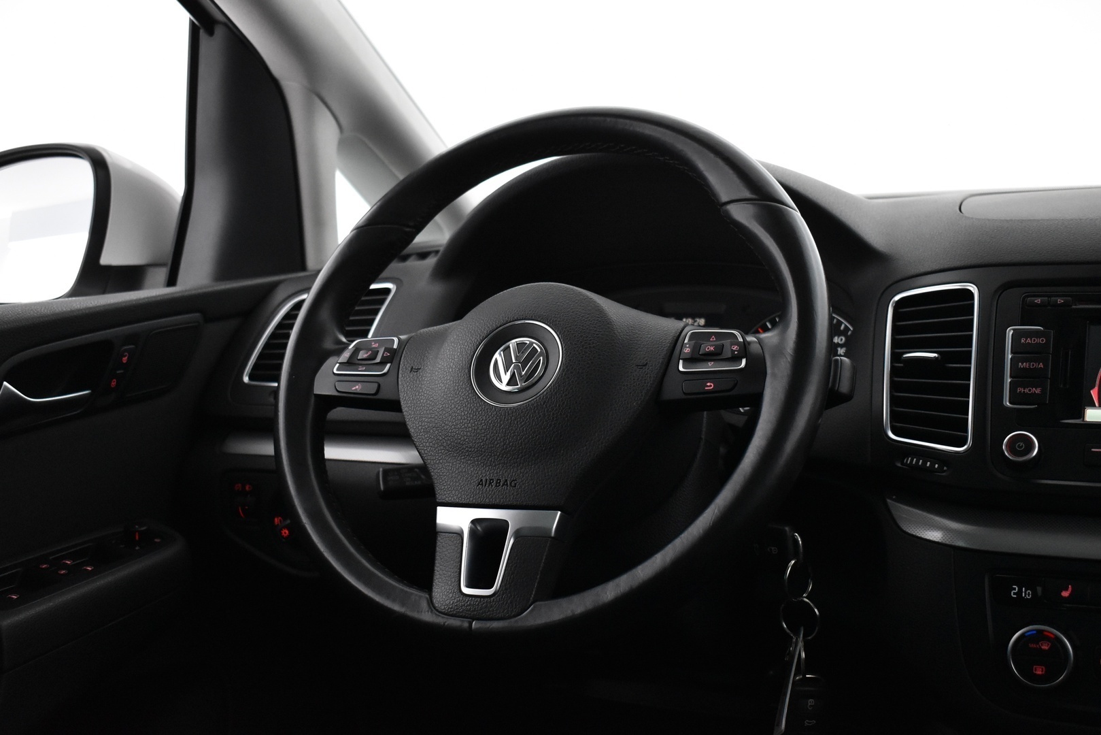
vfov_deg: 29.9
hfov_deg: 43.6
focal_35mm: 45
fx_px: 1376
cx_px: 550
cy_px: 368
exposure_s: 1/60
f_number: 4.2
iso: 3200
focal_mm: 30
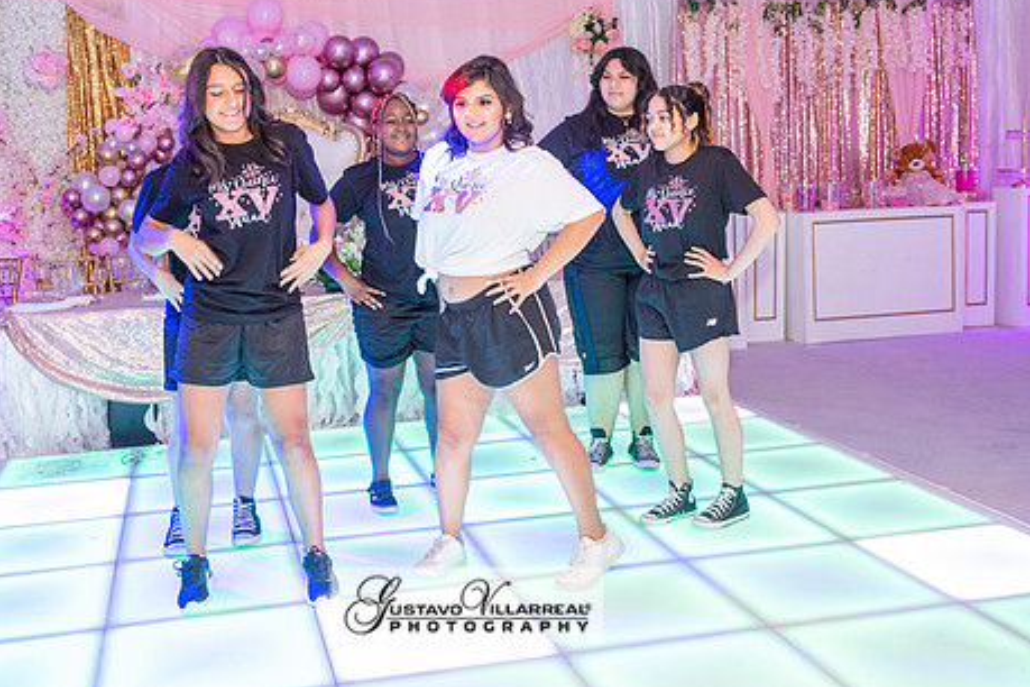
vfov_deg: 31.1
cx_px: 467
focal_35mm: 43
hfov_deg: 45.4
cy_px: 257
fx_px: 1230
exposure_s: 1/60
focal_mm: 34
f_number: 4
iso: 1250
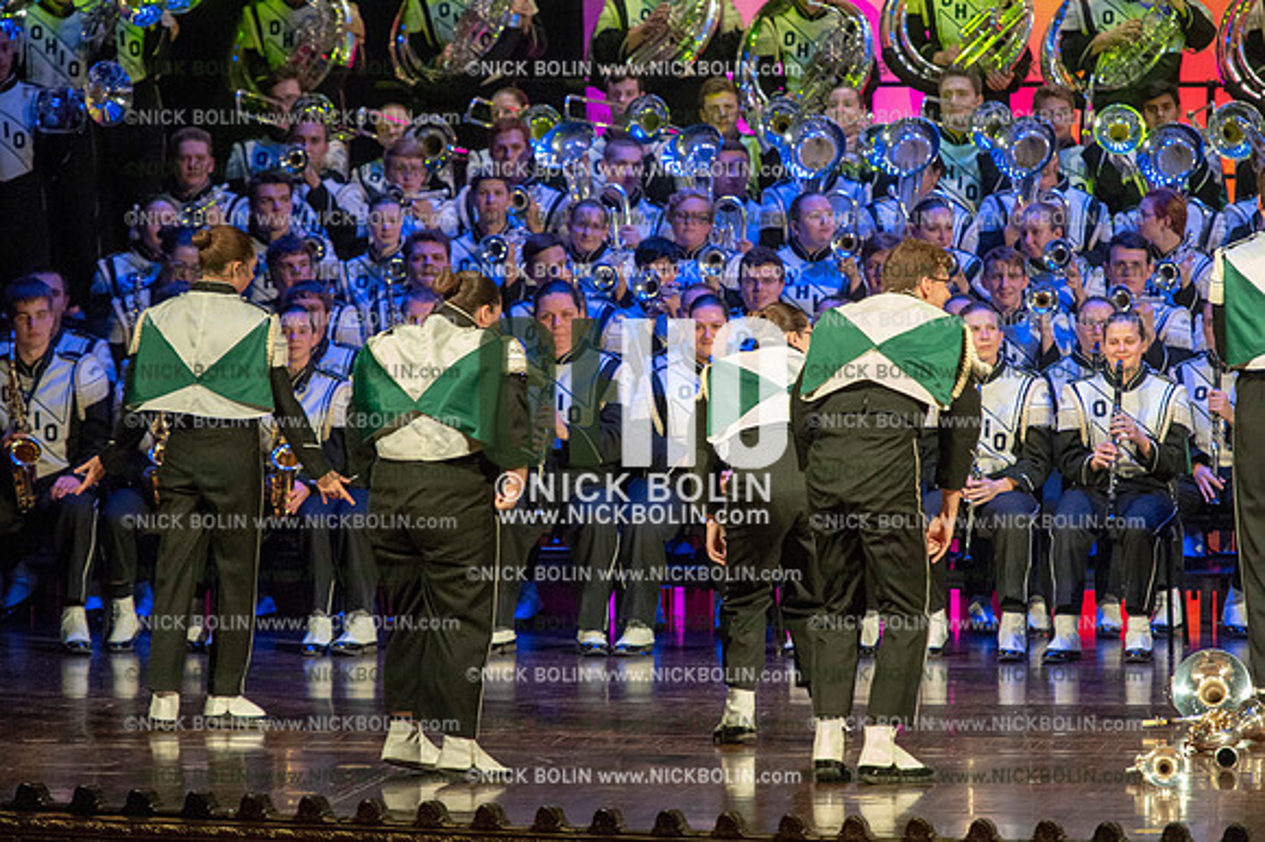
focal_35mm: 260
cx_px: 632
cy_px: 421
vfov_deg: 5.3
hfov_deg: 7.9
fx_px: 9131
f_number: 5.6
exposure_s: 1/200
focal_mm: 260
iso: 8000
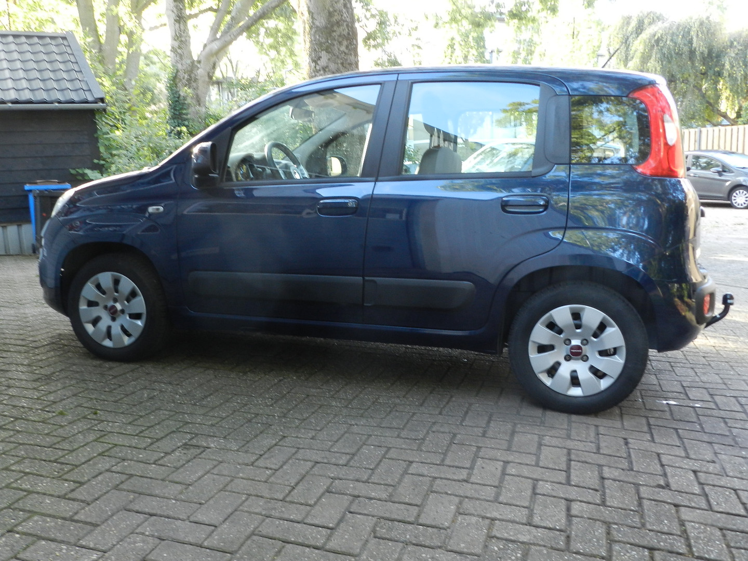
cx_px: 374
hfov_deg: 56.8
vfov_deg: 44.2
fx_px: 691
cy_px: 280
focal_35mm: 32
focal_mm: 5.6
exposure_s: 1/25
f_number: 3.7
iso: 250
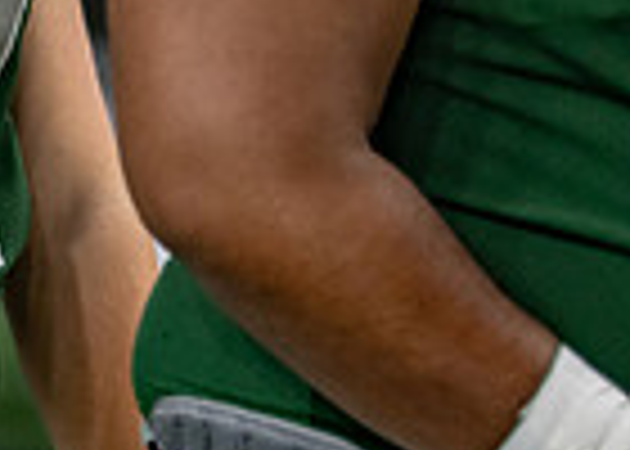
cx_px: -999
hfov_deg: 4.8
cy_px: -516
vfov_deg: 3.5
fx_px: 7282
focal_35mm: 407
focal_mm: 74
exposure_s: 1/320
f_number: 2.8
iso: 1250
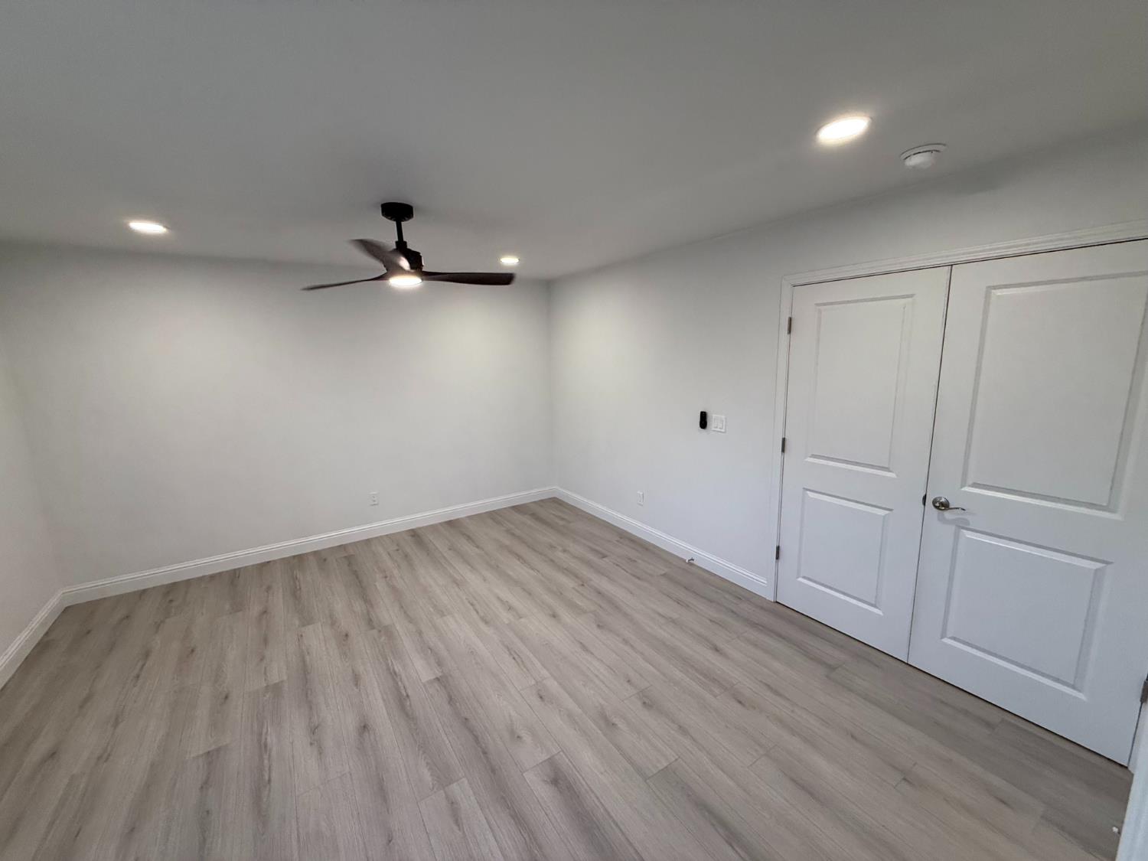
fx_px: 464
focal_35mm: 14
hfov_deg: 102.1
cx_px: 574
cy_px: 430
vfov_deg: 85.7
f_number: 2.2
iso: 160
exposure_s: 1/120
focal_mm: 2.22
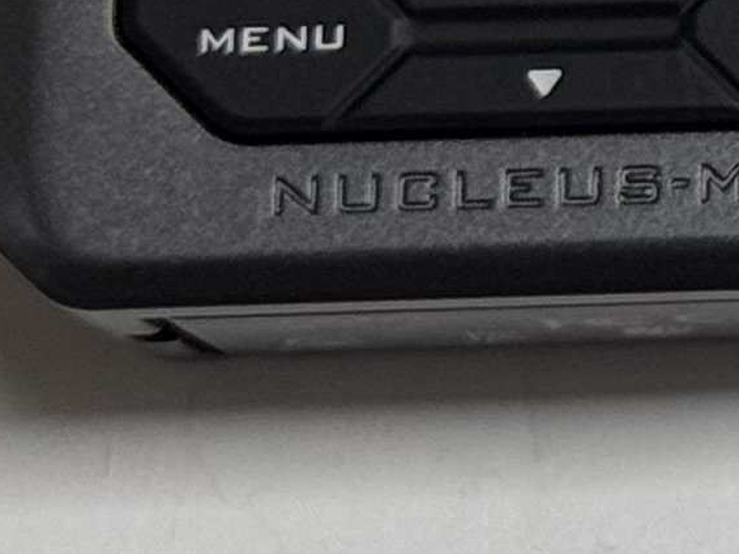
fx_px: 7298
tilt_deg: -74.4
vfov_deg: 4.2
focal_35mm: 342
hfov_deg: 5.6
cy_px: -998
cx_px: 1846
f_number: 1.78
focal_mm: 6.76
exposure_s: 1/100
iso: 64
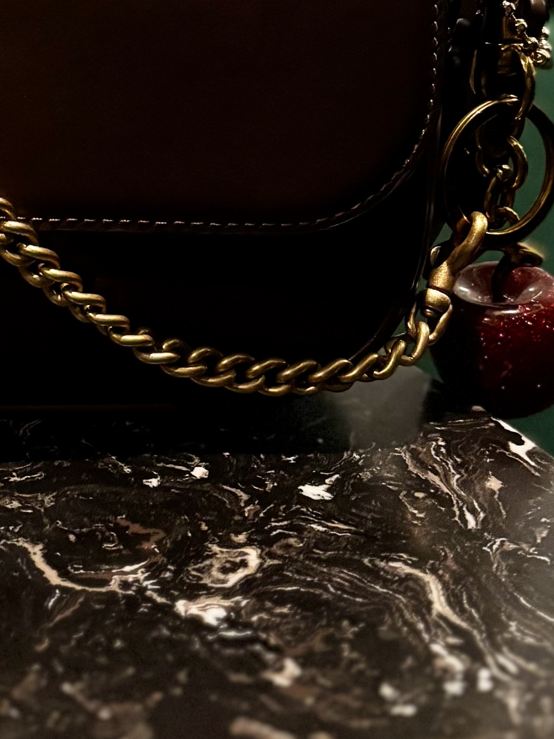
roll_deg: +0.5
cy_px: 45
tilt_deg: -16.0
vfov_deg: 21.6
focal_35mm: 88
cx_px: -198
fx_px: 1878
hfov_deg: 15.8
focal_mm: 5.96
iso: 800
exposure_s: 1/27
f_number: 1.6
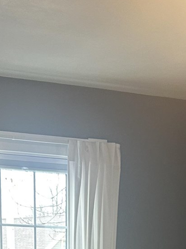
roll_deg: -0.9
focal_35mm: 109
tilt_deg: -9.4
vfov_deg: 15.9
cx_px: 112
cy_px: 418
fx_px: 782
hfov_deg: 13.6
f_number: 1.5
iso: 125
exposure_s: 1/60
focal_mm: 5.7
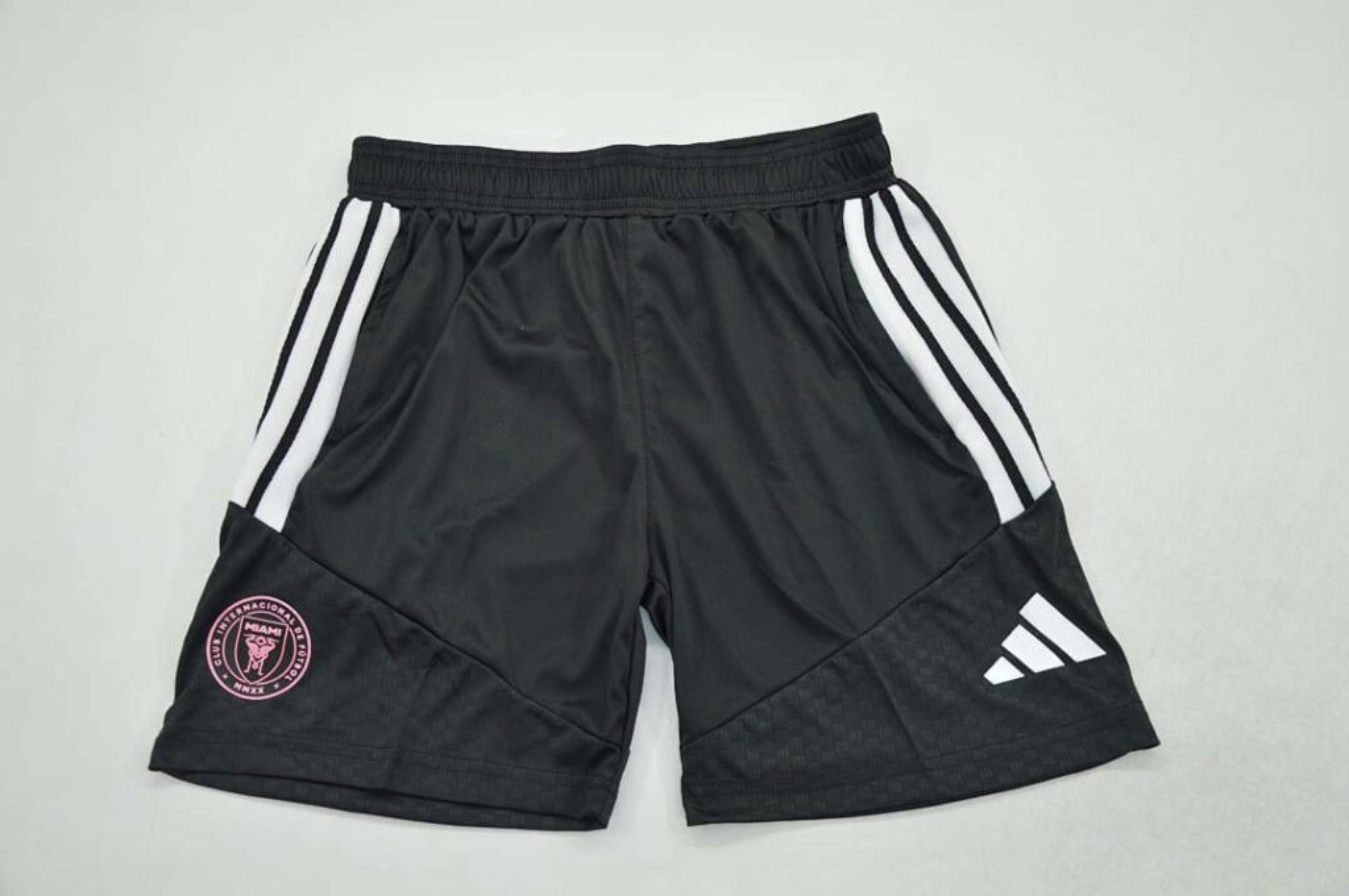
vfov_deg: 28.0
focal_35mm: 48
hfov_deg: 41.1
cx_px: 674
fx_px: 1797
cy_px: 448
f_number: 5.6
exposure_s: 1/200
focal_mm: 32
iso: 400
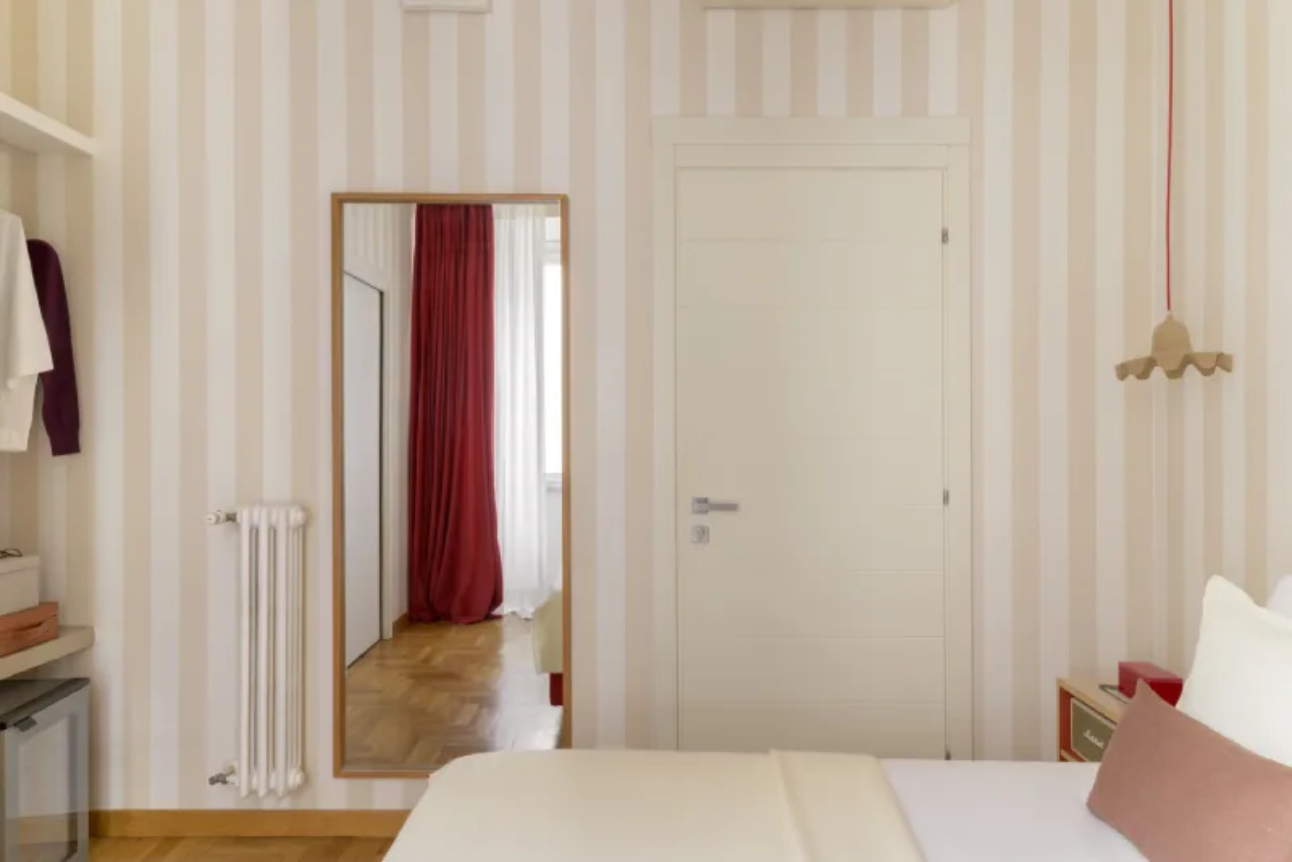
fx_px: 862
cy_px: 431
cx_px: 646
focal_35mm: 24
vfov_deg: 53.2
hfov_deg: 73.7
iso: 400
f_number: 16
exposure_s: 4
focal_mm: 24
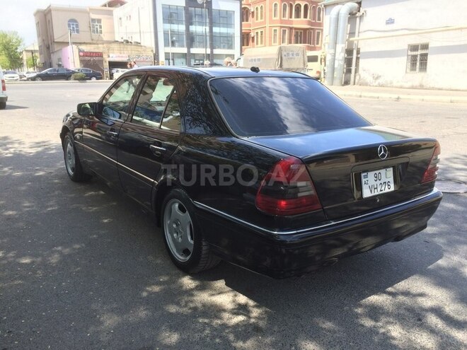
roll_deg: +1.9
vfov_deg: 48.2
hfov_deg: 61.7
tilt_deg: -13.8
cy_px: 175
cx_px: 234
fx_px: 391
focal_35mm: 29
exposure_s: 1/651
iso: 32
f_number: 2.2
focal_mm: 4.15
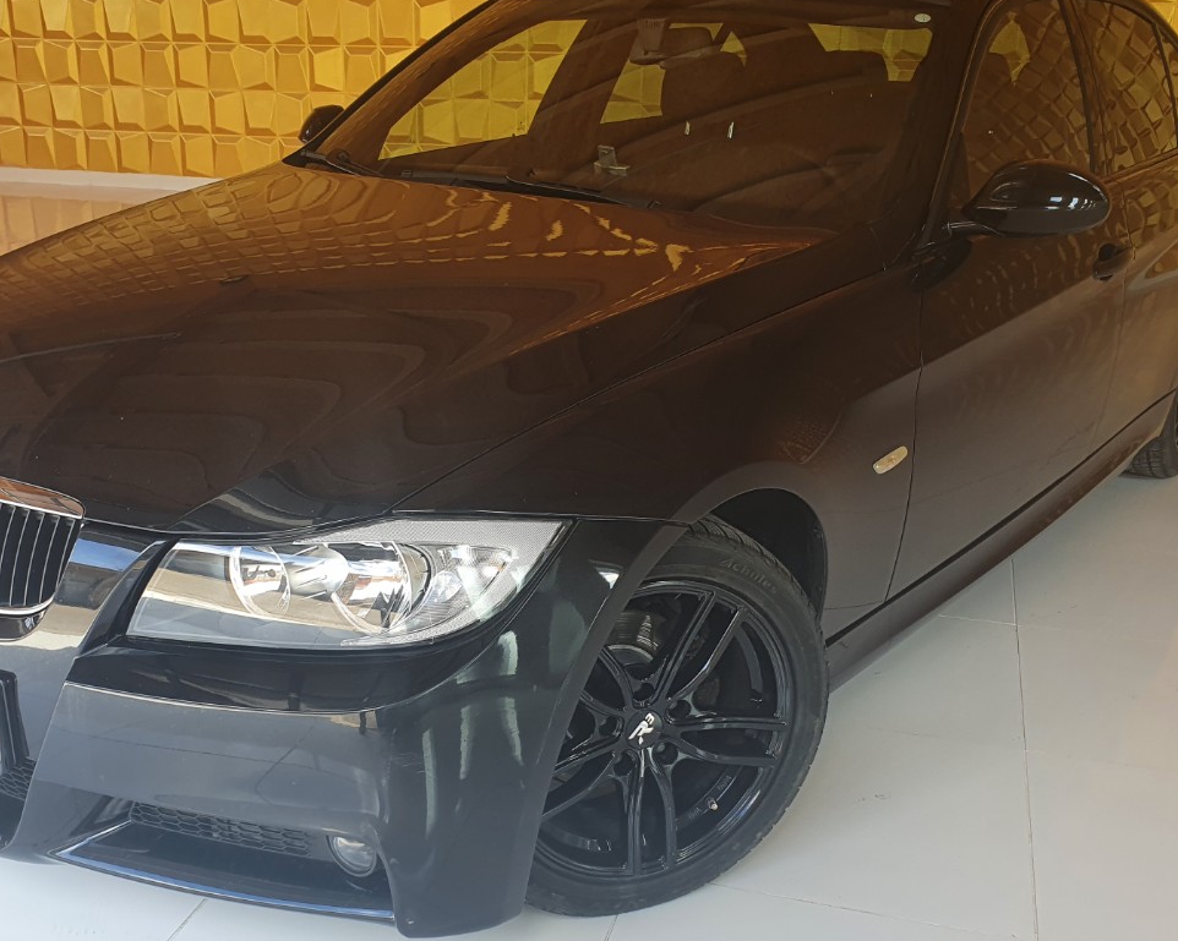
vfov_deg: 39.0
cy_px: 567
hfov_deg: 47.9
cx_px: 568
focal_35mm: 38
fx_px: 1324
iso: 50
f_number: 2.4
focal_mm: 4.32
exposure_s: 1/111
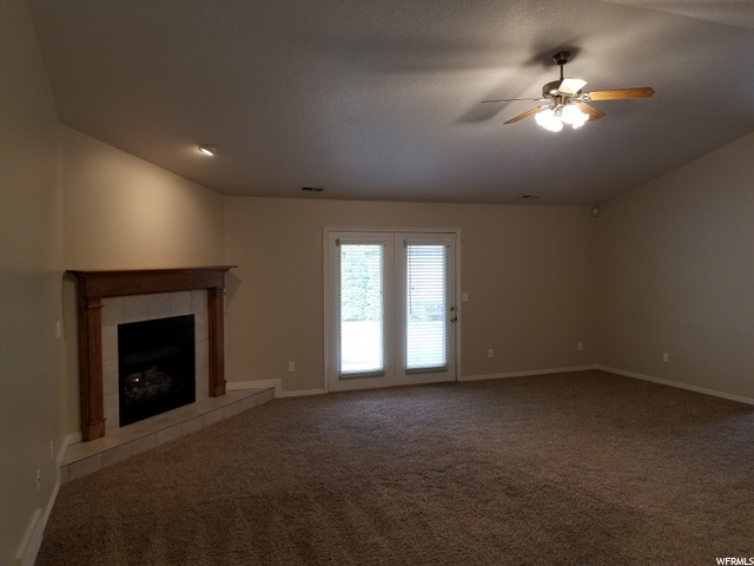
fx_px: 566
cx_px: 377
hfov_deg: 67.3
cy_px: 283
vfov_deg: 53.1
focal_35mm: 26
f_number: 1.7
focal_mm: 4.25
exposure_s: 1/60
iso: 80
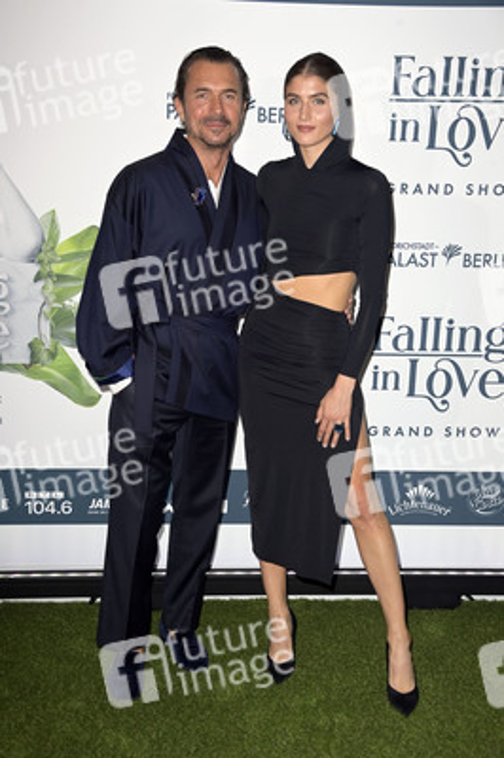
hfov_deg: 28.0
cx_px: 252
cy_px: 379
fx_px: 1010
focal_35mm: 48
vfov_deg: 41.1
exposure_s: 1/250
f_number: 5.6
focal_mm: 48
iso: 640
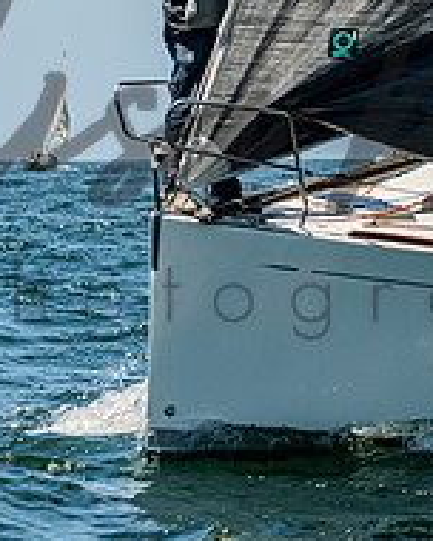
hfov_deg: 2.9
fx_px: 8522
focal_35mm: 532
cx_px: 567
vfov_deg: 3.6
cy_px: 196
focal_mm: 150
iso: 320
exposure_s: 1/1250
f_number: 5.6
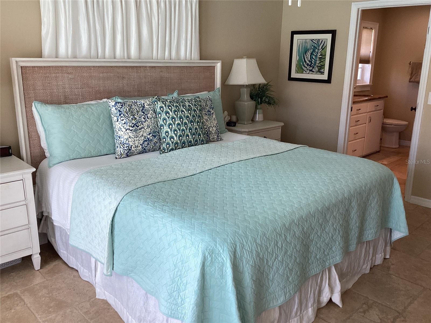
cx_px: 216
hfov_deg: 58.4
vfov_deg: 45.4
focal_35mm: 31
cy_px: 162
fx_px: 386
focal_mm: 3.3
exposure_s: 1/60
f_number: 2.4
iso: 64
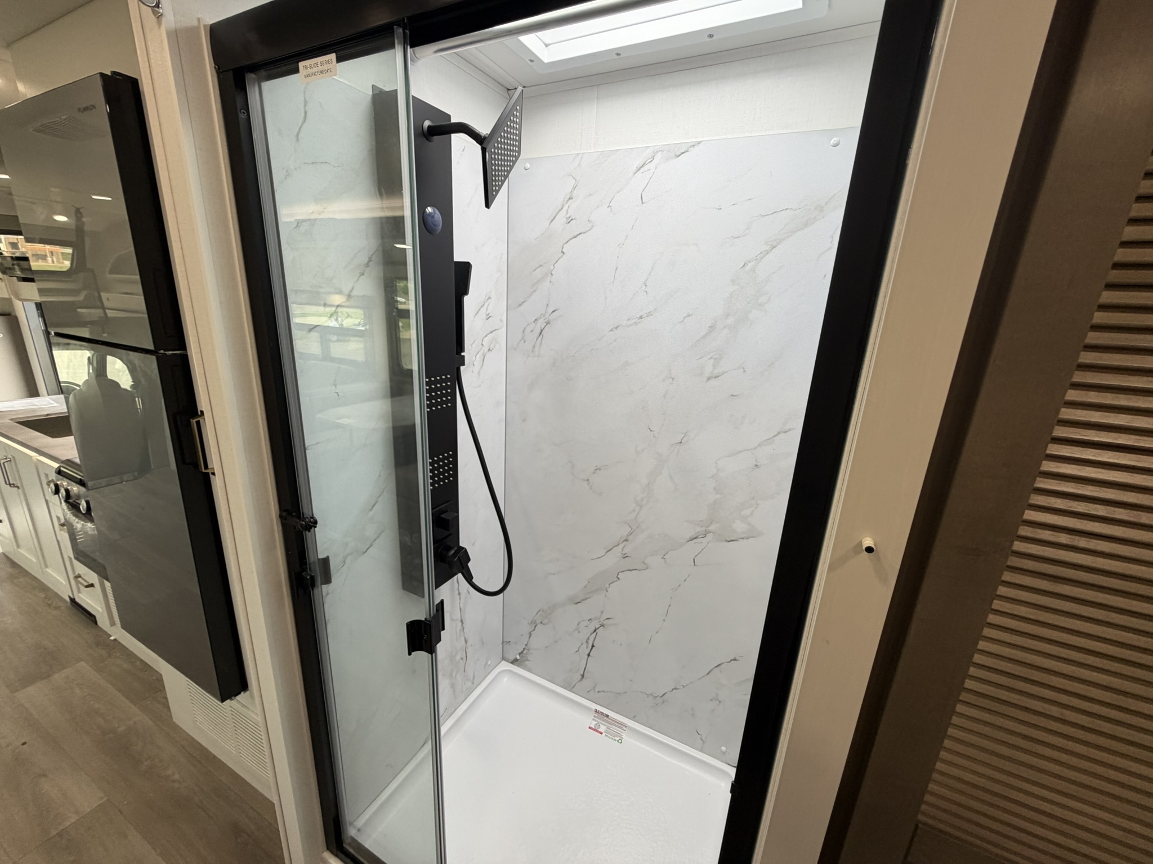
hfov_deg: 102.1
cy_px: 432
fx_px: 466
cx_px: 576
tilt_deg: -16.1
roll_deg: -2.2
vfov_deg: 85.7
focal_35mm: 14
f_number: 2.2
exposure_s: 1/121
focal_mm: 2.22
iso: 125
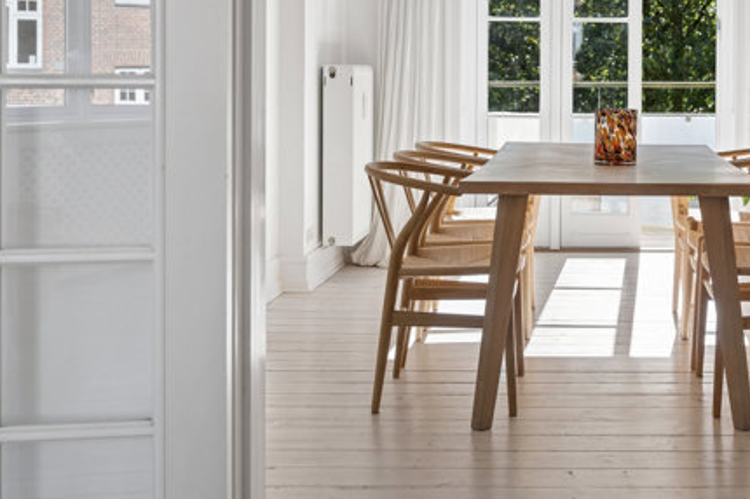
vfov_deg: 24.1
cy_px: 69
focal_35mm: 55
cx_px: 637
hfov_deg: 34.8
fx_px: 1143
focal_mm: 29.5
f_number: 4
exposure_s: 1/320
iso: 160
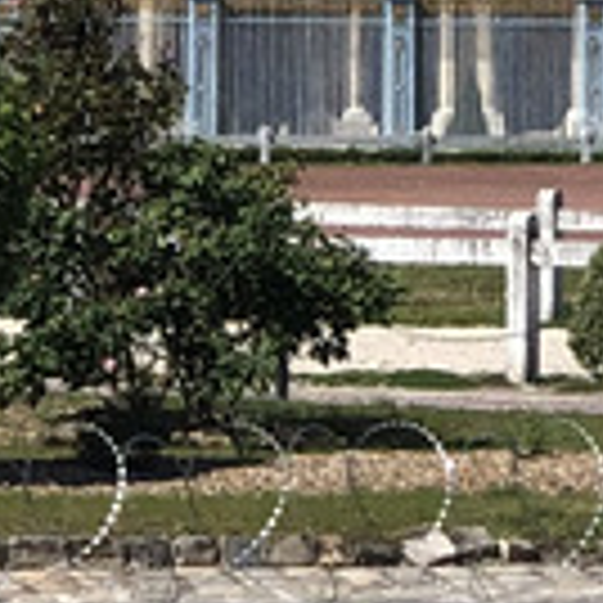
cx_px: 441
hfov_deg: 4.3
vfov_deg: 4.2
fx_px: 8100
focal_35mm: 411
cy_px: -490
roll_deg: +0.0
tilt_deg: +3.1
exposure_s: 1/1389
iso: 16
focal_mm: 6
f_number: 2.4
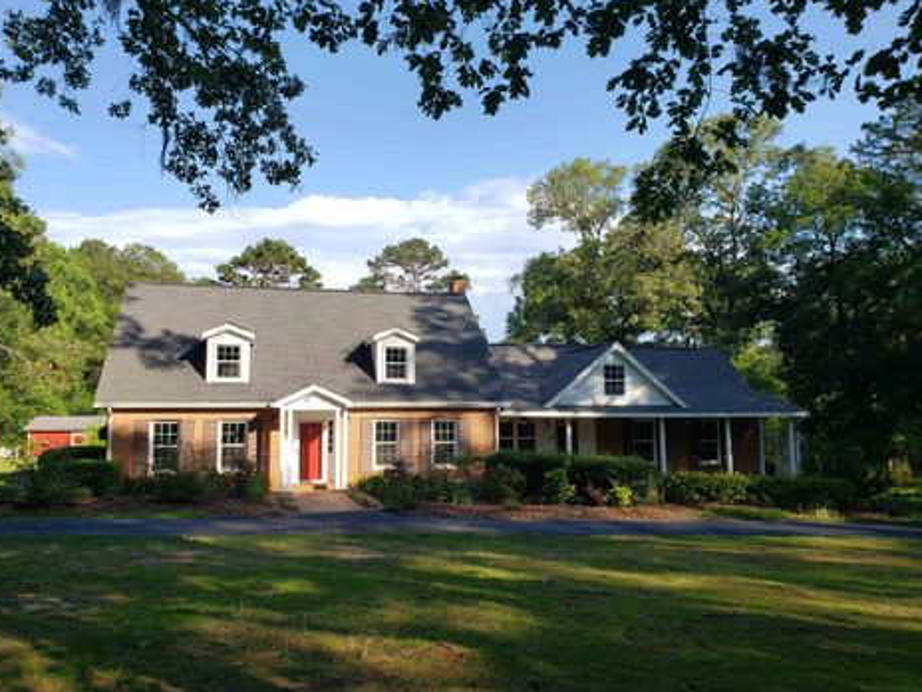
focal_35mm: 28
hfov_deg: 63.4
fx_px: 746
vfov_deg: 49.7
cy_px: 335
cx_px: 435
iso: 50
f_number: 2.4
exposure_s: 1/701
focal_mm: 4.3
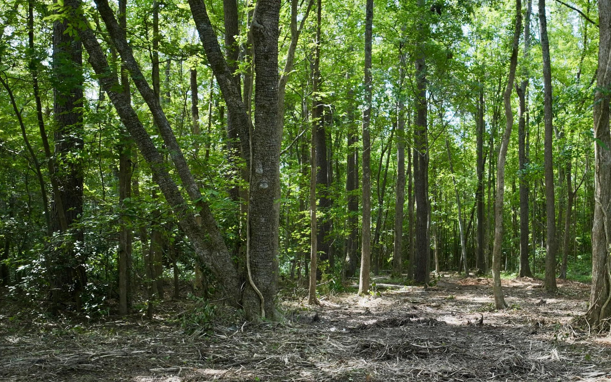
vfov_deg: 32.5
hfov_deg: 48.3
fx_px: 649
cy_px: 248
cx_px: 466
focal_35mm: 39
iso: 180
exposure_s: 1/15
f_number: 2.8
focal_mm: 12.29
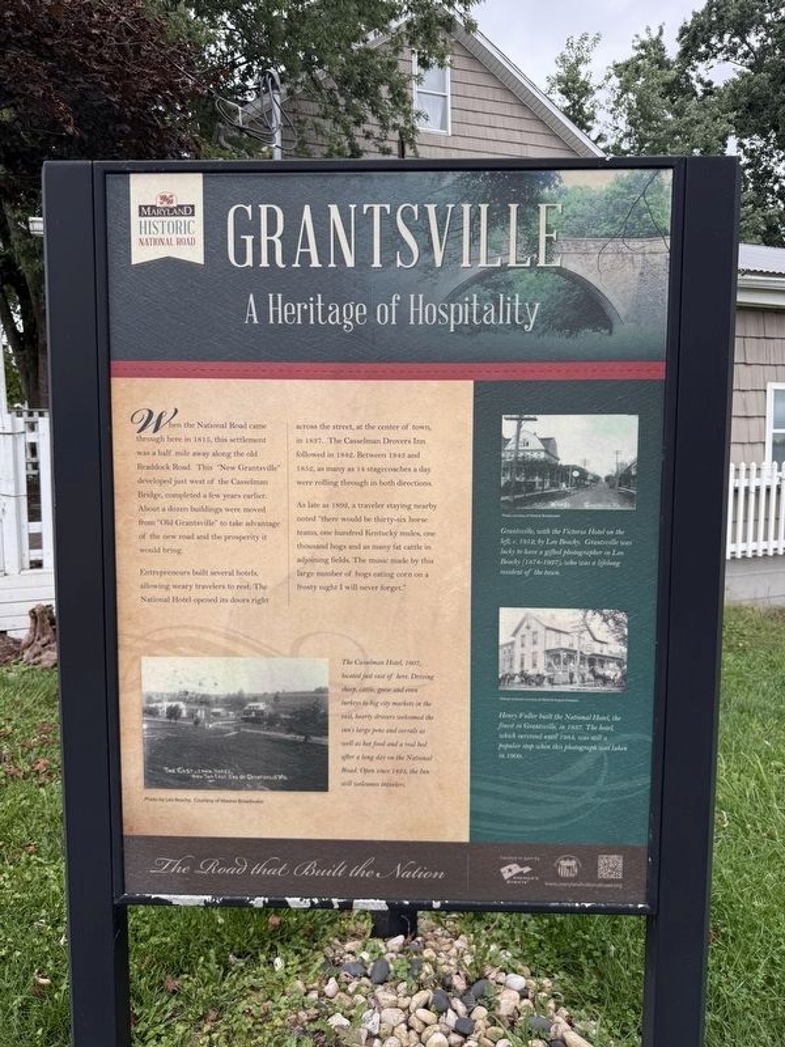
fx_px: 726
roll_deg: +1.1
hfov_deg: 56.8
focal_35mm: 24
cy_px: 524
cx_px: 392
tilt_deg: -3.8
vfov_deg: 71.6
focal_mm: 6.76
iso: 80
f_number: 1.78
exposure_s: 1/1032
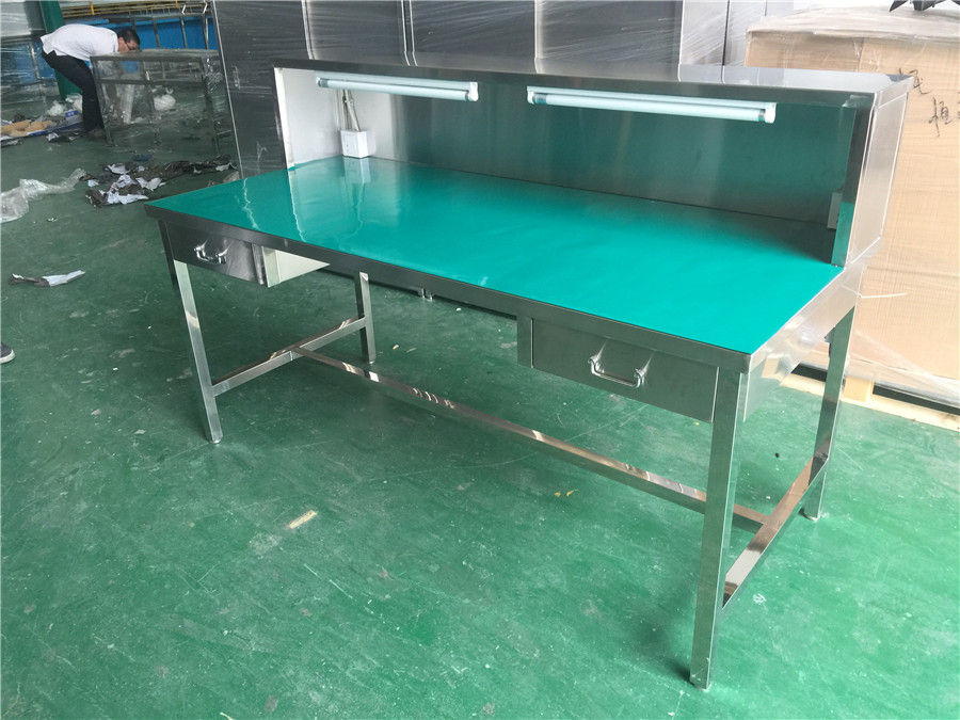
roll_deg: +2.3
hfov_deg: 61.7
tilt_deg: -25.9
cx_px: 480
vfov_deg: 48.2
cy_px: 360
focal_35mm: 29
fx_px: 804
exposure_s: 1/33
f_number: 2.2
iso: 64
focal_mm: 4.15
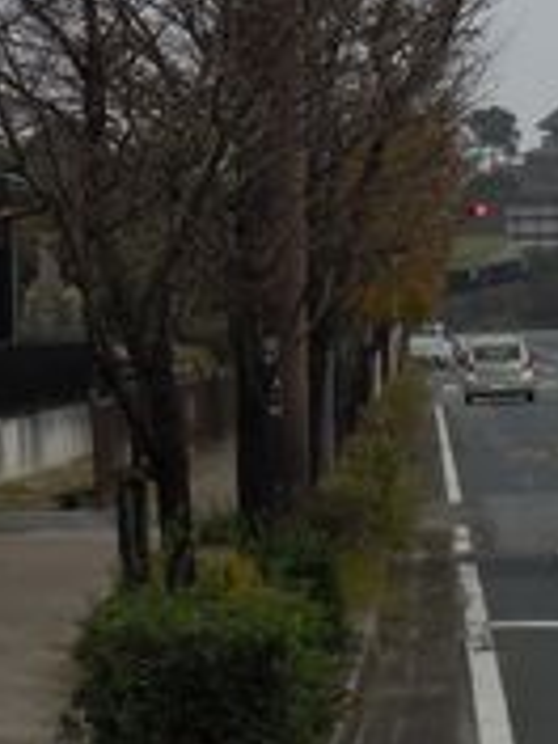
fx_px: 5674
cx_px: 600
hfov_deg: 5.6
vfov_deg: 7.5
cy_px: 192
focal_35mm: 264
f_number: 5.3
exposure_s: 1/500
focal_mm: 15.6
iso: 100
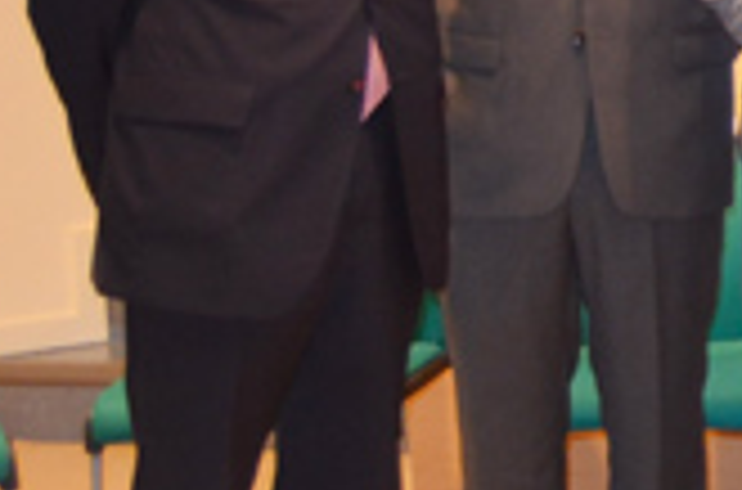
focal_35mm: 145
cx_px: 1889
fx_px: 2980
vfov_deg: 9.4
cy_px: 88
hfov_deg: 11.3
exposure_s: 1/60
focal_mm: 18
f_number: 3.5
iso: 450
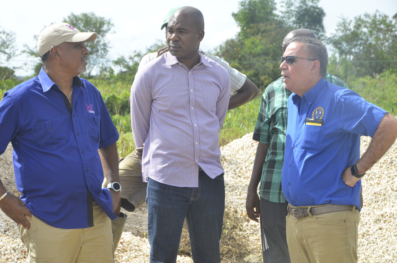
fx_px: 1024
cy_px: 132
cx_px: 198
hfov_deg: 22.0
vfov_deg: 14.6
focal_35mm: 93
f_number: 10
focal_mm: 62
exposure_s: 1/1600
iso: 1000
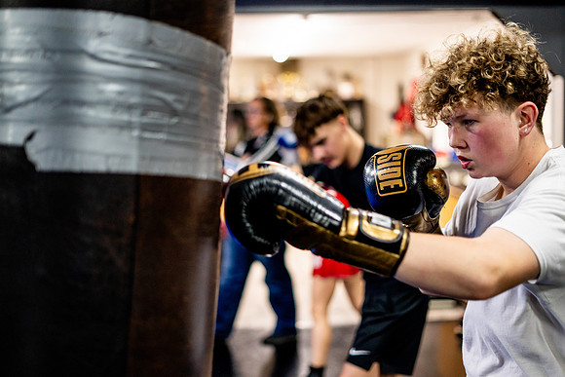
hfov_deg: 39.6
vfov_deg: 27.0
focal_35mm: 50
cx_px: 282
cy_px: 188
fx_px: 785
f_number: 1.8
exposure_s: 1/500
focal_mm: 50
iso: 2500
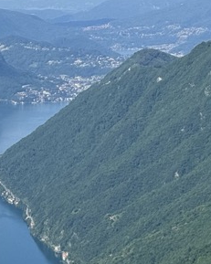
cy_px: 222
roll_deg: +0.6
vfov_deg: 11.6
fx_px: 1296
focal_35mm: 166
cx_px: -207
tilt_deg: -10.9
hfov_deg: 8.8
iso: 64
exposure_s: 1/3817
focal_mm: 6.76
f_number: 1.78
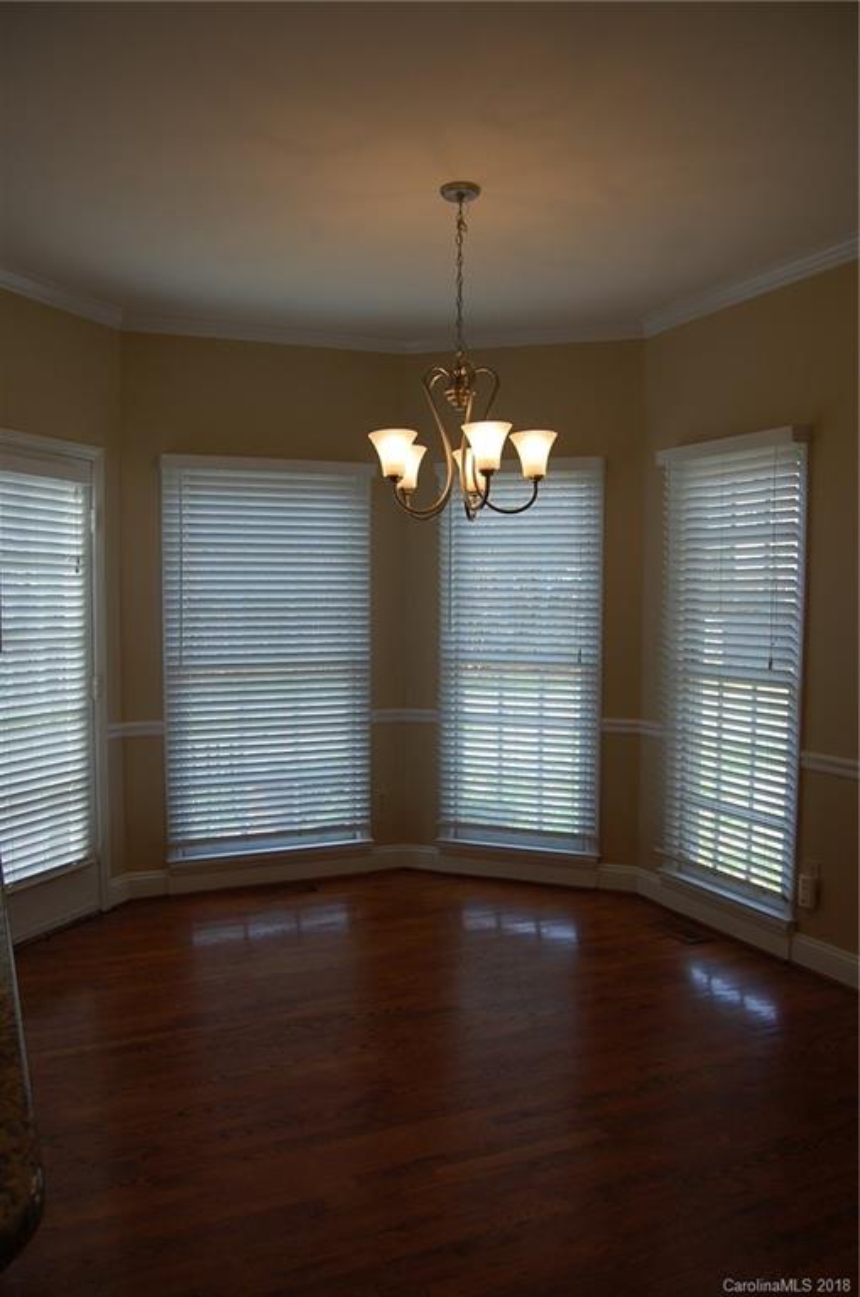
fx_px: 971
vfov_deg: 67.5
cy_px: 648
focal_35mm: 27
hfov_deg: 47.8
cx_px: 430
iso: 220
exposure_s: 1/125
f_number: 5.6
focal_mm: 18
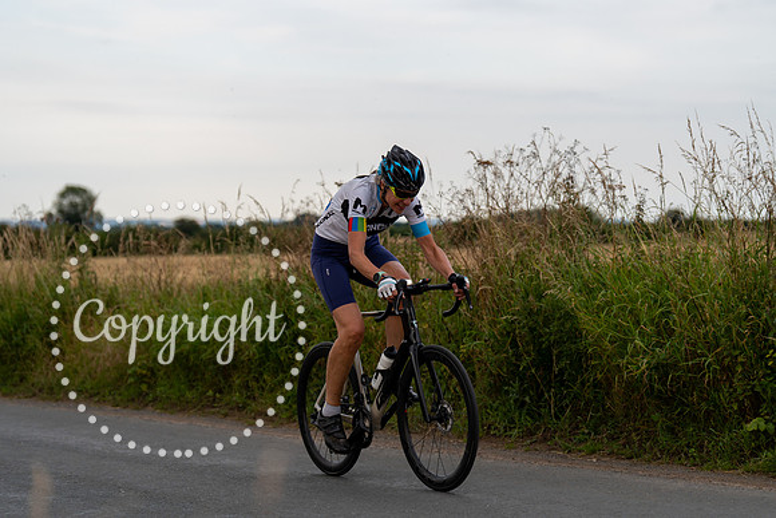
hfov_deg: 22.4
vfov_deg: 15.0
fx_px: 1962
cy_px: 259
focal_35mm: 91
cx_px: 388
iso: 250
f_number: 3.2
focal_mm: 91
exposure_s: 1/1000
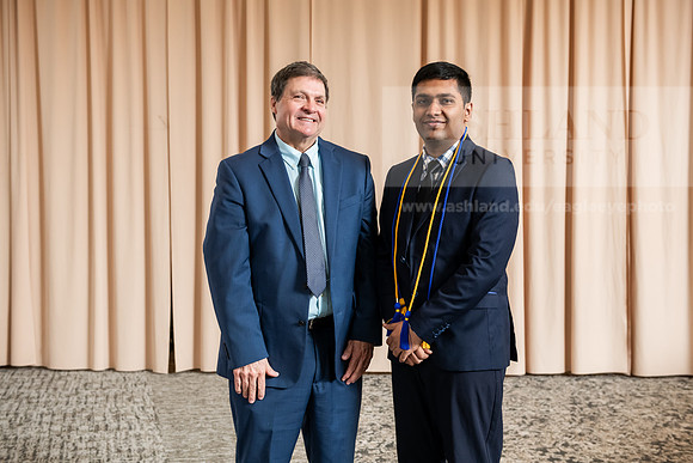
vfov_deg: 26.0
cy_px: 232
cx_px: 346
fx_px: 1001
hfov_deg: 38.2
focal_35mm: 52
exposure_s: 1/200
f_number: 4.5
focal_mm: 52
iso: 1600
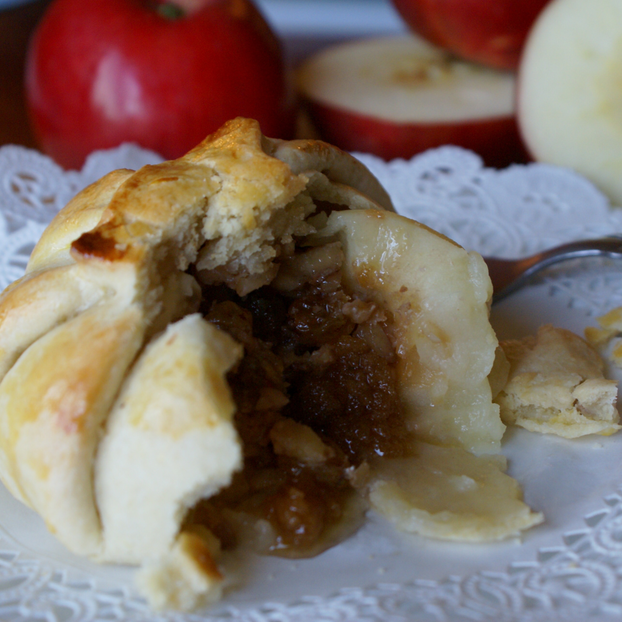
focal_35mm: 77
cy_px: 310
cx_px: 398
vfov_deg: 22.5
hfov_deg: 22.4
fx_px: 1565
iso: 400
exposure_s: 1/30
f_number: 5.6
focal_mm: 40
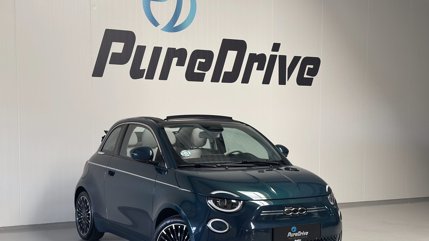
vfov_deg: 22.5
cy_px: 159
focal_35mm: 53
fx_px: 603
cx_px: 212
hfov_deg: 39.2
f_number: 1.78
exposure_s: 1/121
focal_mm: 6.86
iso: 100
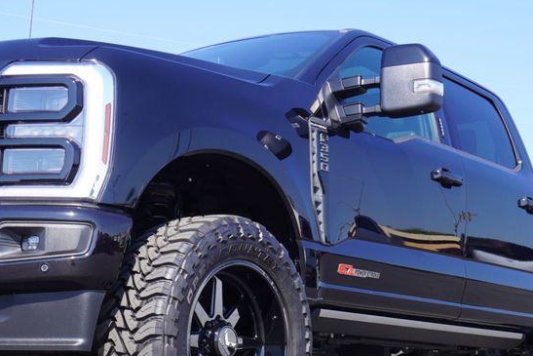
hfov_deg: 27.7
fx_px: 1081
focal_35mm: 73
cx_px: 220
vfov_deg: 18.6
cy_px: 238
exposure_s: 1/100
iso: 100
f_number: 8
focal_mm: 26
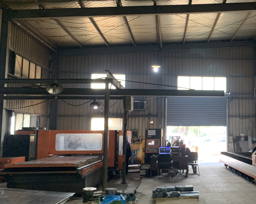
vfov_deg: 35.7
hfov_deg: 41.6
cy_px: 107
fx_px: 318
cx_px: 211
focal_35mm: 42
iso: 320
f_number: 1.8
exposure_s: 1/50
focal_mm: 4.25
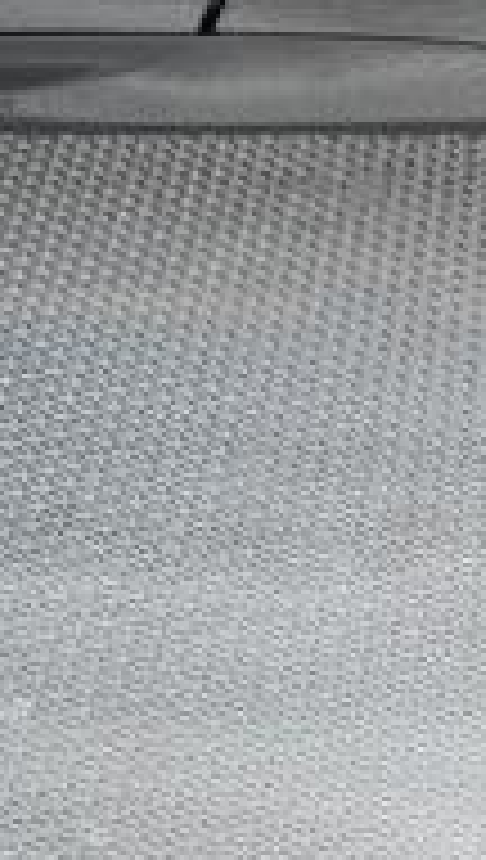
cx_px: 1395
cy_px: -50
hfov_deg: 9.8
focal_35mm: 98
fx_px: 2236
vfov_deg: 20.9
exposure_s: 1/250
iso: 8000
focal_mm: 28
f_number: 2.8
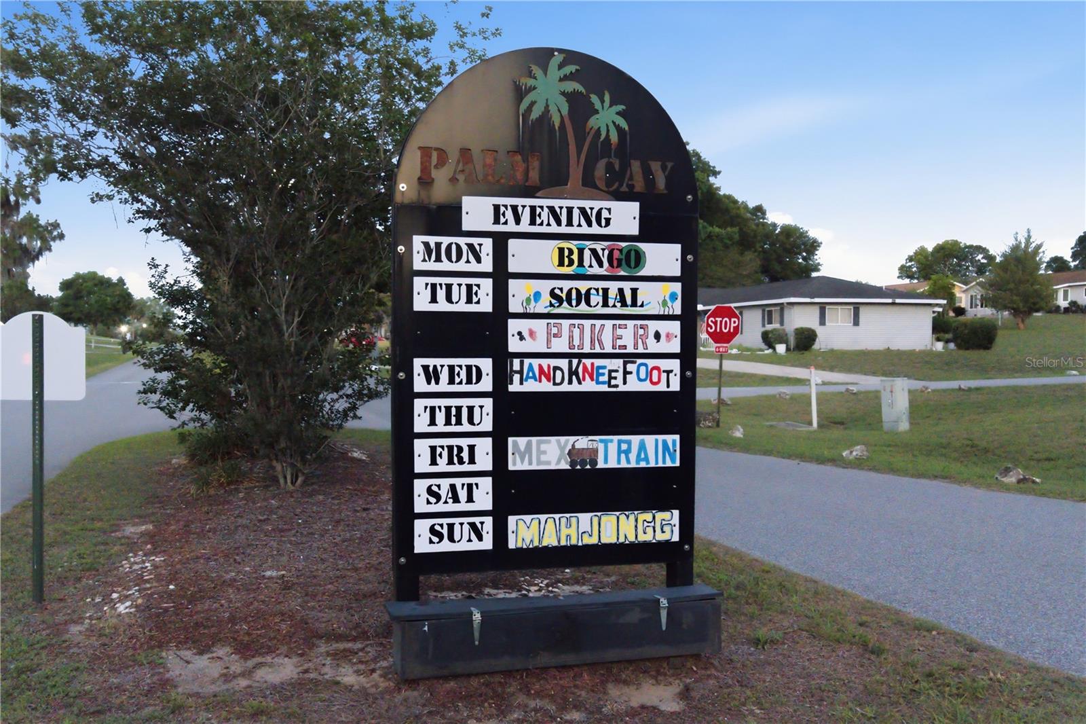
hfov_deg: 54.4
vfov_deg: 37.8
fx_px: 1056
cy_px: 362
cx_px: 543
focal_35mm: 35
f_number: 9
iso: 12800
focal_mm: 35
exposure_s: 1/125
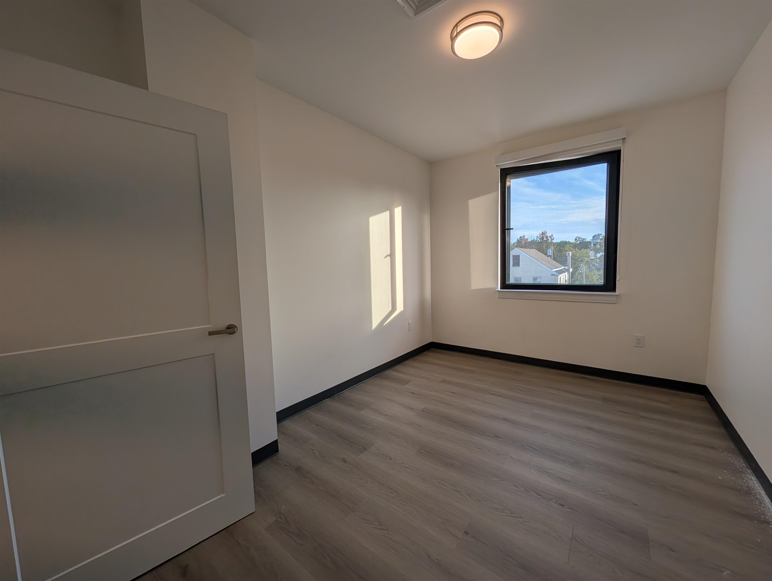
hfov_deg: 110.5
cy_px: 290
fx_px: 268
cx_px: 386
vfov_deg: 94.6
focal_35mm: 12
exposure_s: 1/658
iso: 48
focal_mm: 2.02
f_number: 1.7
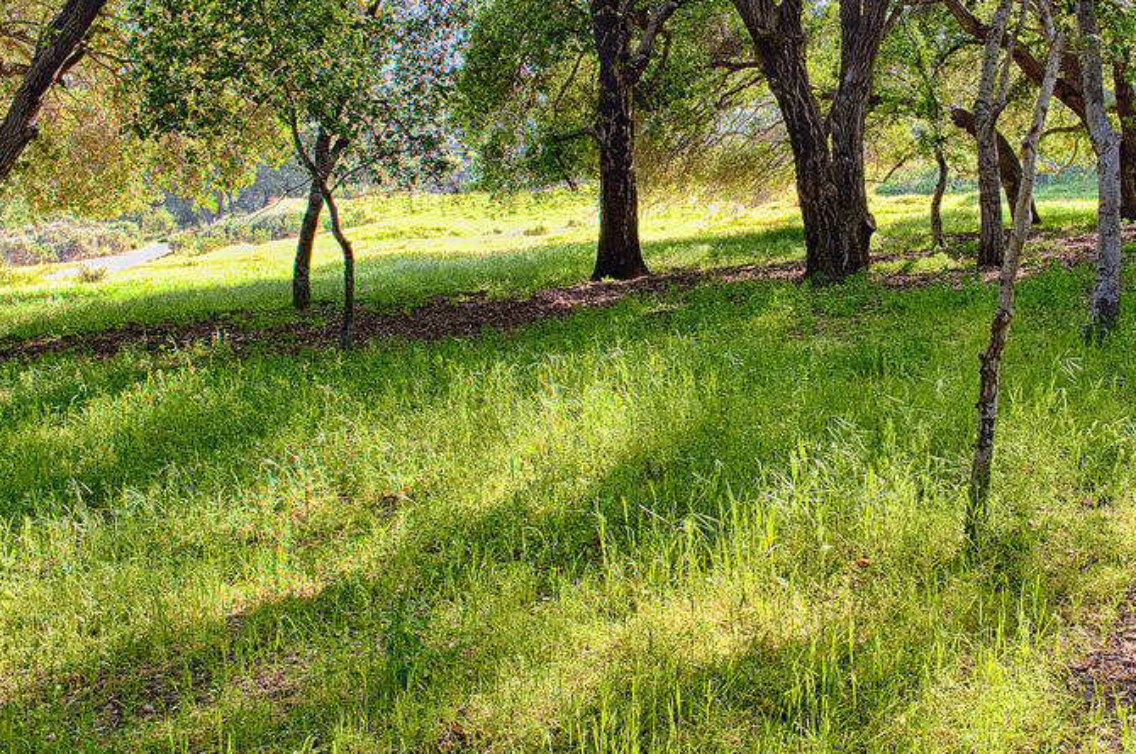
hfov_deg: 41.8
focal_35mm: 46
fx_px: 1450
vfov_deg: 28.8
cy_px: 192
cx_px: 816
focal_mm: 28
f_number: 11
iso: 400
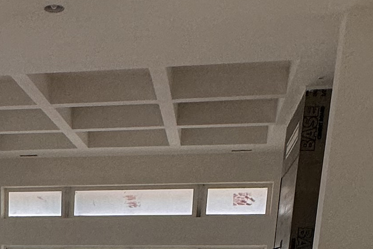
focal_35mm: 70
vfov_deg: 15.2
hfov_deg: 27.8
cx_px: 36
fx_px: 725
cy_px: 514
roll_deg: -1.5
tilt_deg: -17.1
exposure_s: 1/120
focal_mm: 2.22
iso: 160
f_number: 2.2
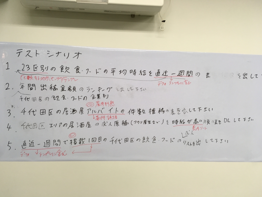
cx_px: 131
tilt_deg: -7.3
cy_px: 98
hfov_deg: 61.7
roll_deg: -1.8
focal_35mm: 29
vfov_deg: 48.2
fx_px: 219
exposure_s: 1/100
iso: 40
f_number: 2.2
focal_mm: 4.15
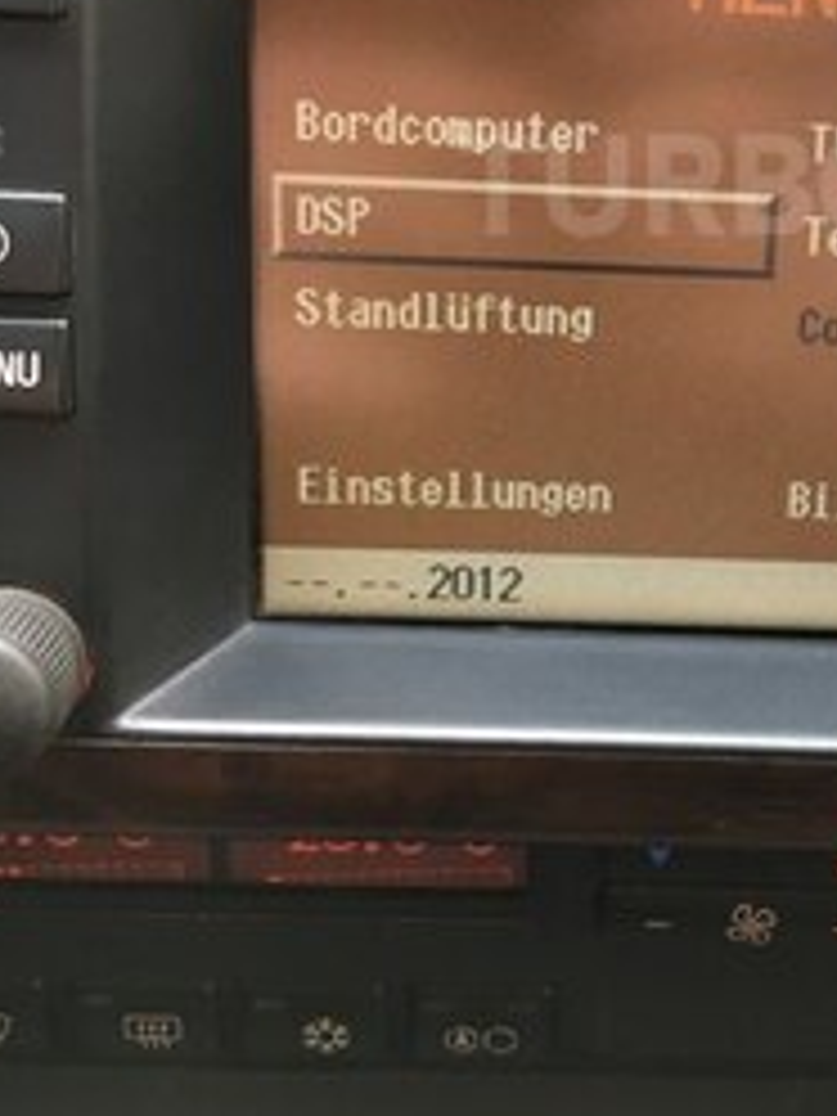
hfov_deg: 24.3
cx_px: 806
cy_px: 184
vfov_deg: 32.1
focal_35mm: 58
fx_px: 1870
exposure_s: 1/33
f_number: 2.2
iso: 80
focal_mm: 4.15
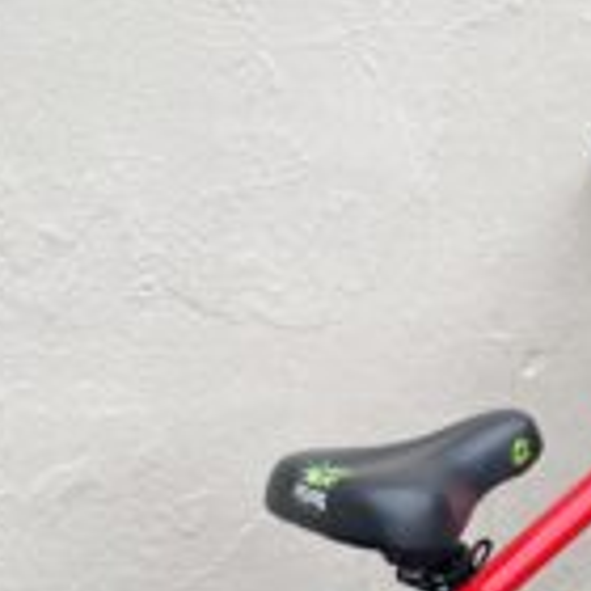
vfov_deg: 20.7
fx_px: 1526
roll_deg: -2.2
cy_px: 680
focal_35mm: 79
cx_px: 376
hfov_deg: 21.9
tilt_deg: -28.5
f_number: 1.6
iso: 40
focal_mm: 4.2
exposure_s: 1/121
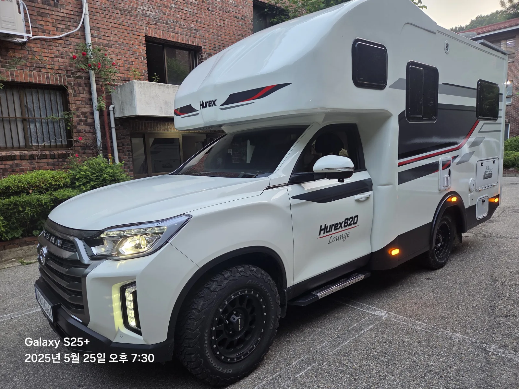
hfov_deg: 73.9
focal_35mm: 23
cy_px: 194
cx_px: 260
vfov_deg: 58.9
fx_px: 345
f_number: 1.8
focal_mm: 5.4
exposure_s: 1/60
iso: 100
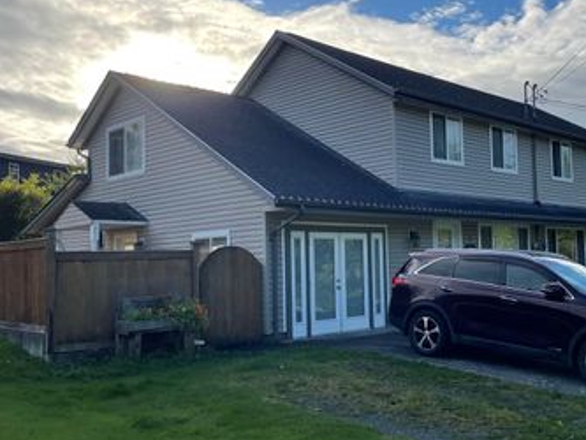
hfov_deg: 47.2
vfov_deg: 36.8
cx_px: 382
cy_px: 228
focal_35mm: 39
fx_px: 660
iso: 32
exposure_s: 1/2747
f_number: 1.6
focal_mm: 4.2
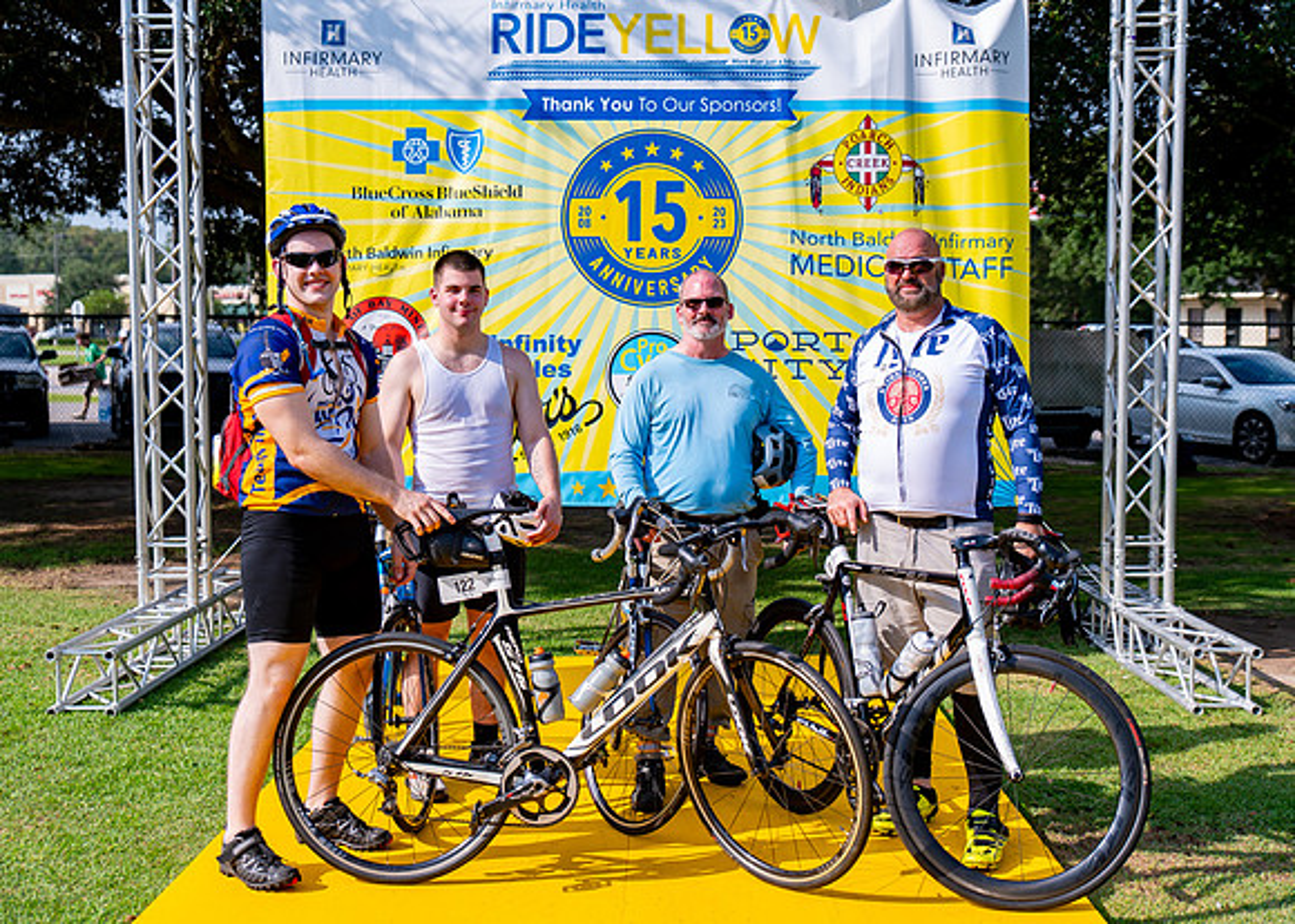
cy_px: 463
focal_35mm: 60
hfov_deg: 32.8
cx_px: 670
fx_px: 2197
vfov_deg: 23.8
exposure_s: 1/2000
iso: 125
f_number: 2.8
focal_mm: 55
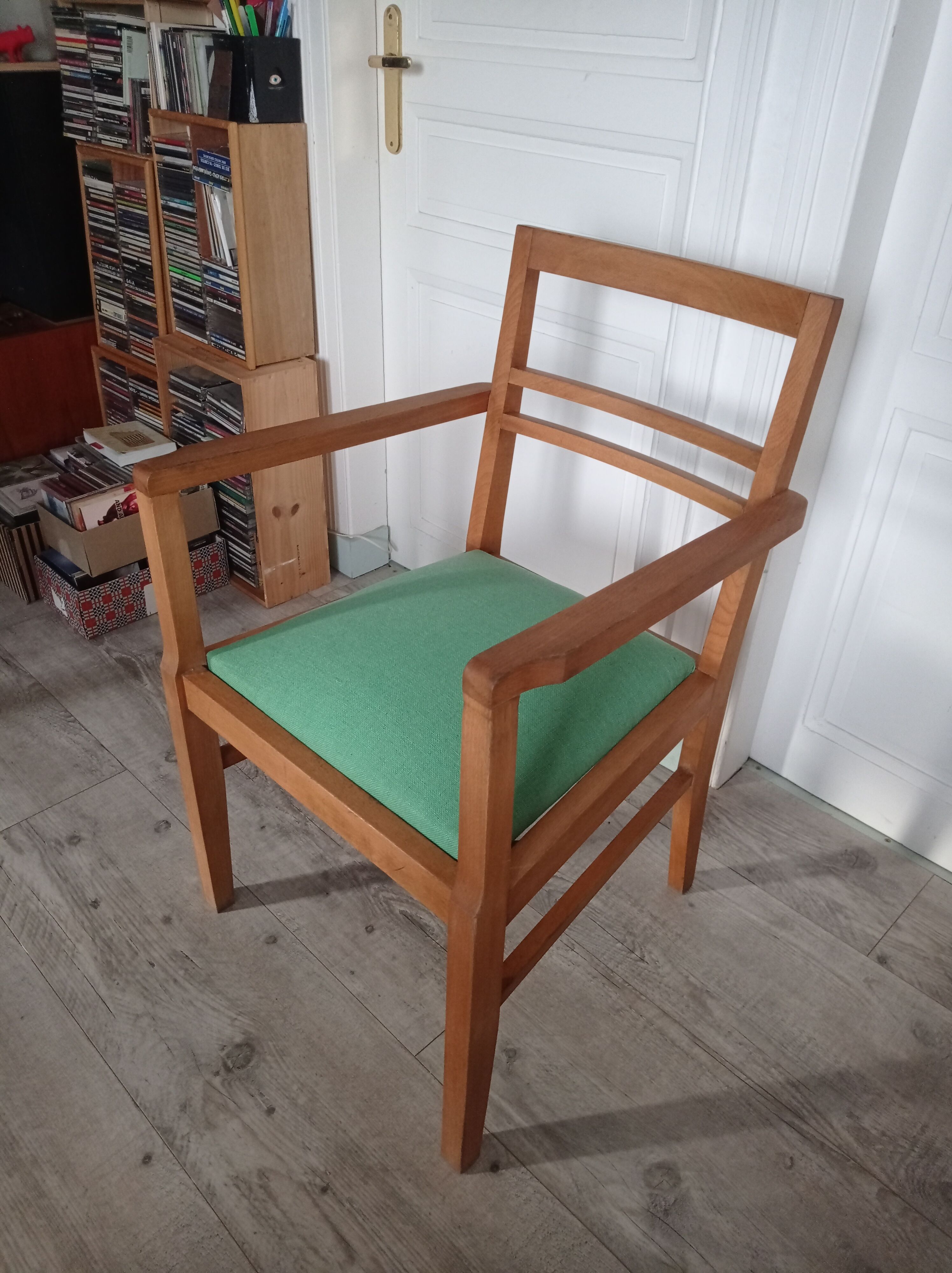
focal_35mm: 28
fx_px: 1028
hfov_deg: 49.7
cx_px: 476
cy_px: 636
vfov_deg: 63.5
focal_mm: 4.74
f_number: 1.79
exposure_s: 1/25
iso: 726
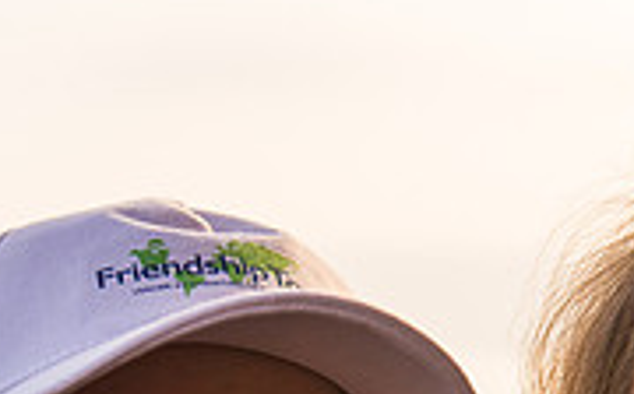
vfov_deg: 8.1
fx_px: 2727
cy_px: 600
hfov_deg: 13.2
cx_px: 430
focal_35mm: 158
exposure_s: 1/640
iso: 100
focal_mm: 48
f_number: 2.8
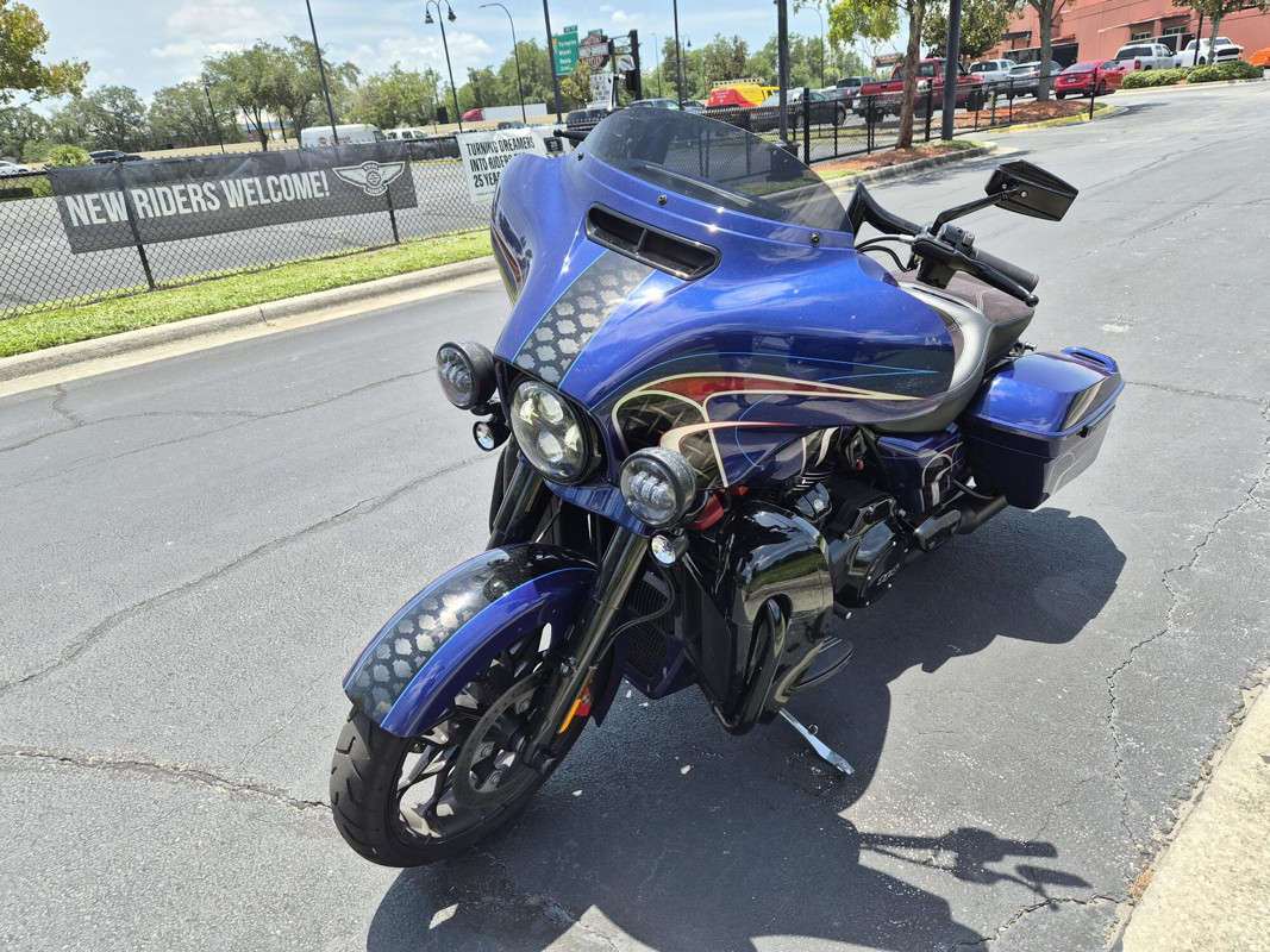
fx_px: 844
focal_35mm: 23
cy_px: 476
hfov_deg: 73.9
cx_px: 635
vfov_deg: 58.9
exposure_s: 1/2728
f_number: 1.8
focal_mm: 5.4
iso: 80
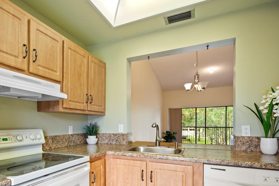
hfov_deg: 75.1
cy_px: 125
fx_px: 176
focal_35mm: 23
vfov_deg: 54.4
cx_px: 100
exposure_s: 1/25
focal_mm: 15.5
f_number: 2.8
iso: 200
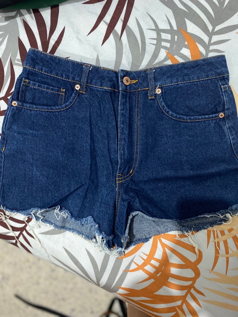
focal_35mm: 26
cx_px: 119
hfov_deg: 53.1
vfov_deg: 67.3
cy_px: 158
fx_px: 238
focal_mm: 4.25
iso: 800
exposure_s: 1/25
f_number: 1.8
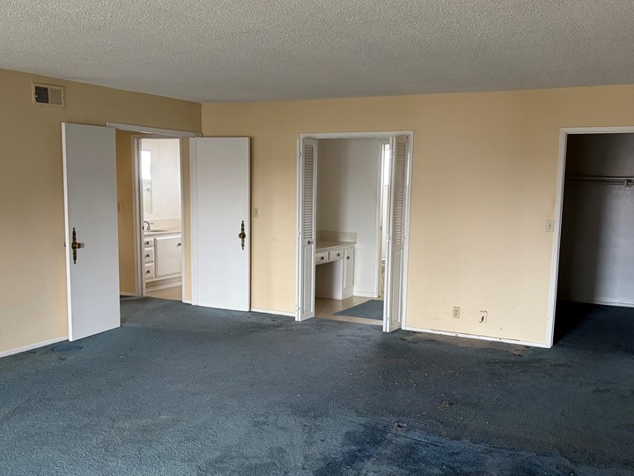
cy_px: 276
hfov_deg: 50.1
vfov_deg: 38.6
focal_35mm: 37
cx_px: 324
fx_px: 678
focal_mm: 5.96
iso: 160
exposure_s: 1/60
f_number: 1.6
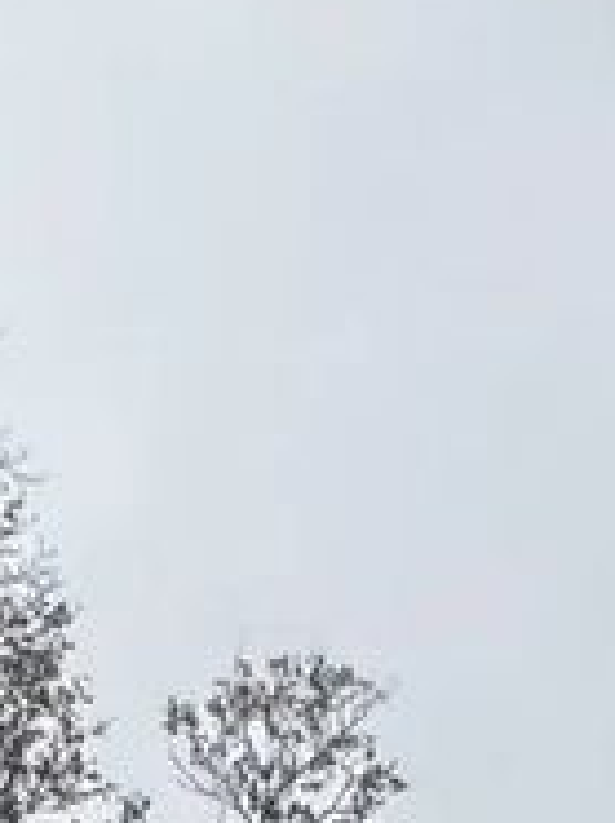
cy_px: 2533
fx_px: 2446
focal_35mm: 103
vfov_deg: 11.0
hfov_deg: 14.1
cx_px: 628
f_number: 2.2
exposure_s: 1/107
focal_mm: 2.22
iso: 40
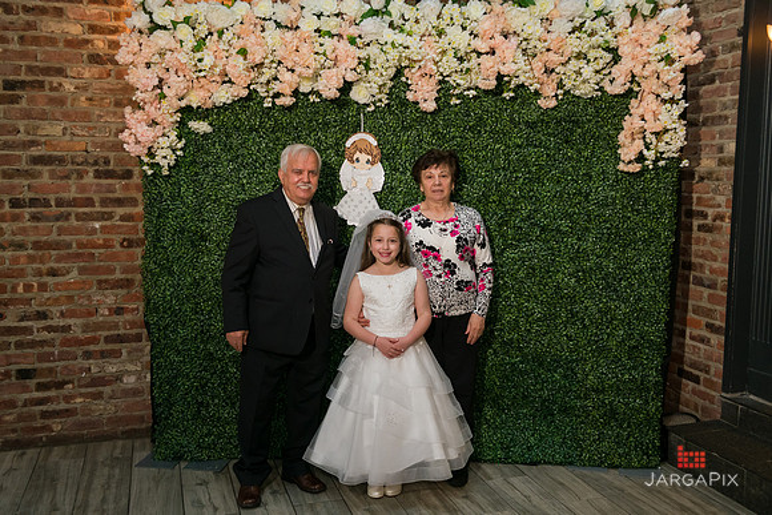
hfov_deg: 54.4
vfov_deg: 37.9
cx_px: 386
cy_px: 258
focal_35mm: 35
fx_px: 751
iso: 1600
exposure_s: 1/125
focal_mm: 35
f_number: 5.6
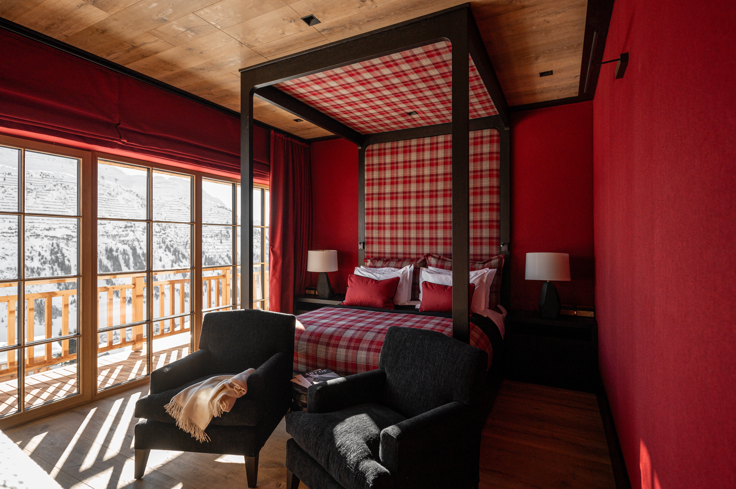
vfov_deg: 67.3
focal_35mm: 18
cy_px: 244
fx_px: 368
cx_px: 368
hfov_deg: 90.0
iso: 400
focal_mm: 18
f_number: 4
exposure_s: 1/500
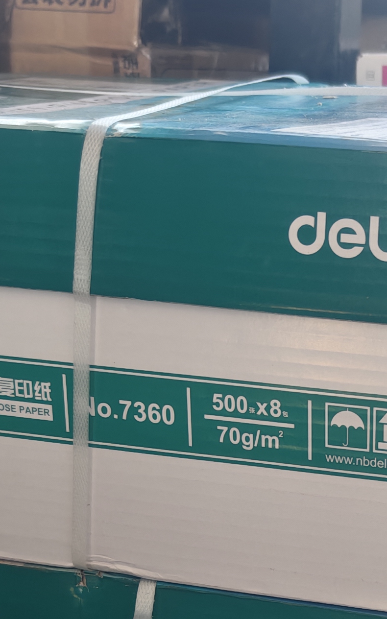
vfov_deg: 25.4
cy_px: 548
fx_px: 1333
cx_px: 402
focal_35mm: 79
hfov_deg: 16.1
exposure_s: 1/100
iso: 255
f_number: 1.75
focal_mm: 8.67
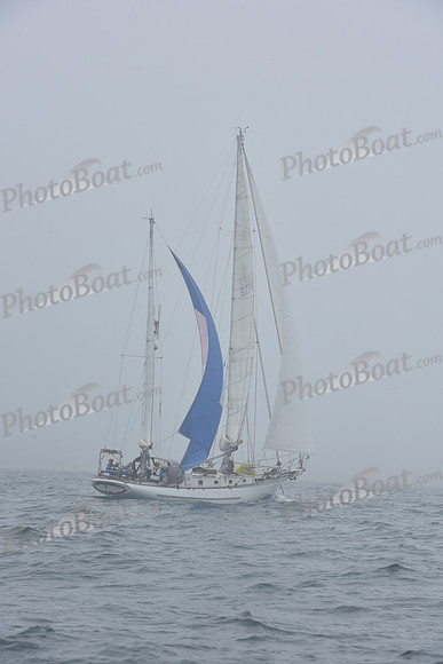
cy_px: 332
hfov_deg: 10.2
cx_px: 222
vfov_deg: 15.2
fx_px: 2490
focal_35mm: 135
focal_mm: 135
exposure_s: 1/800
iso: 250
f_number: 10
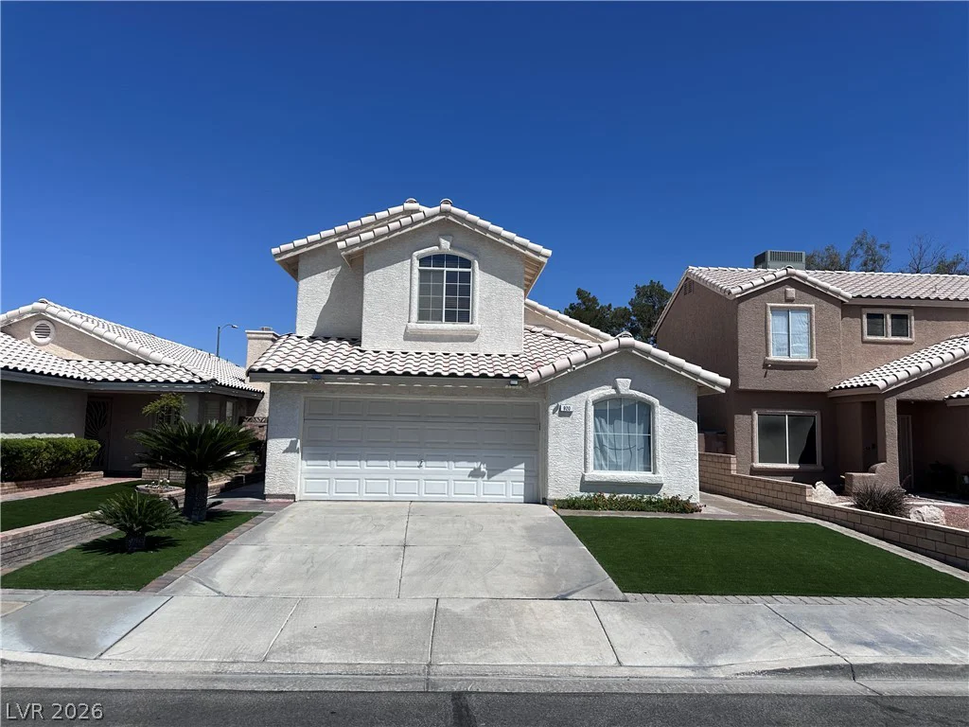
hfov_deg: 71.6
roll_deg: -1.2
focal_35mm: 24
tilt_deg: +7.0
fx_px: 672
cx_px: 484
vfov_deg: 56.8
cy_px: 364
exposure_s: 1/9709
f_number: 1.78
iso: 80
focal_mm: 6.86
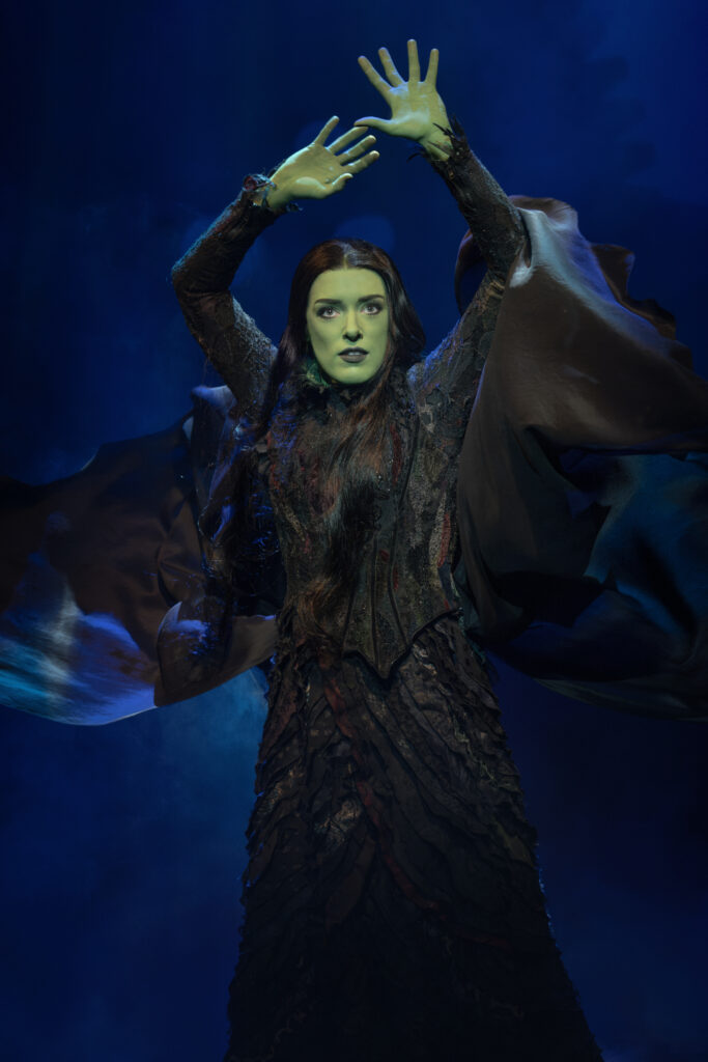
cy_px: 531
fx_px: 3037
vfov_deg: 19.8
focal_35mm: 103
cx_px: 354
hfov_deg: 13.3
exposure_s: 1/400
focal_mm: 103
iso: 4000
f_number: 4
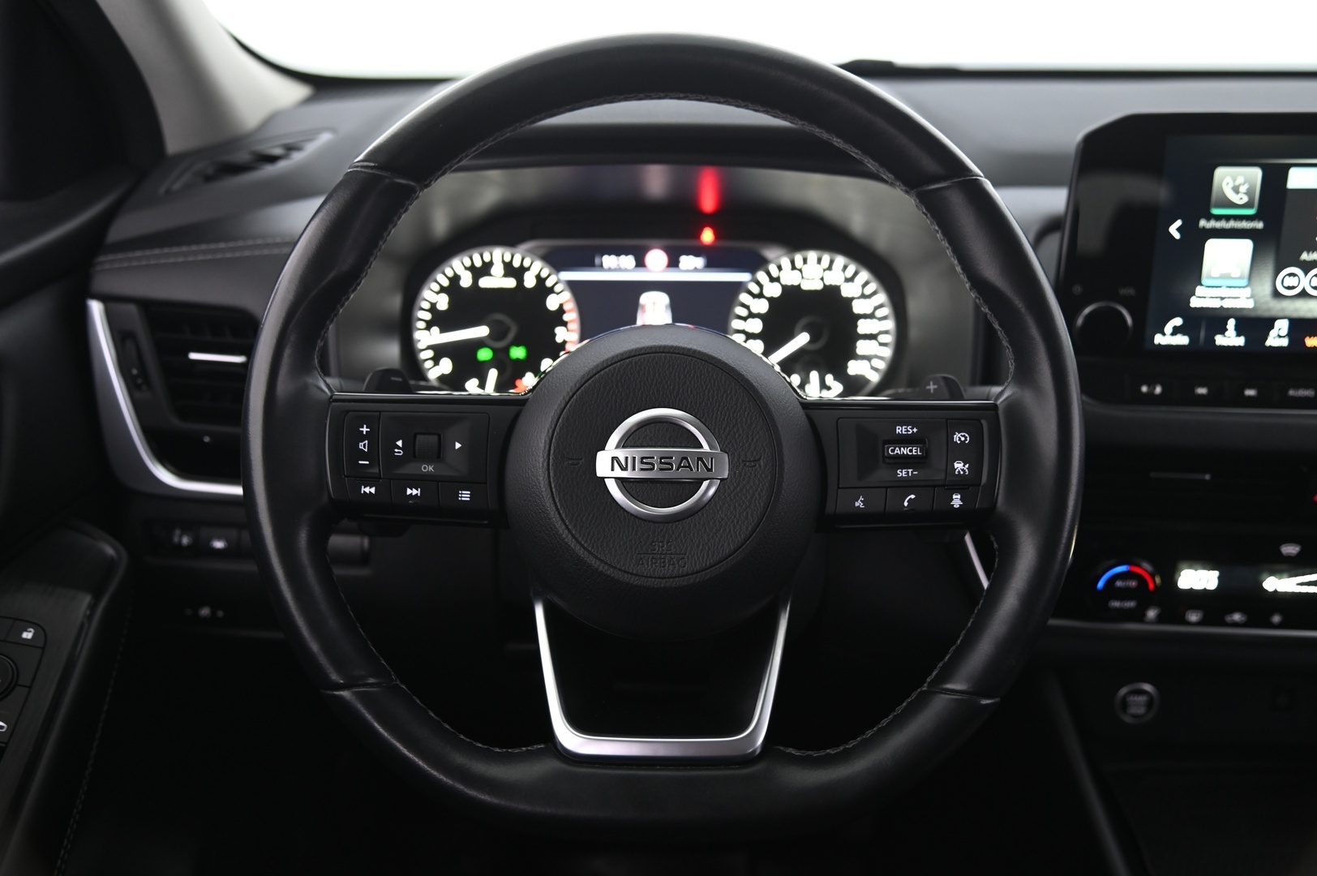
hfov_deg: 54.5
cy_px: 438
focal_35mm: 35
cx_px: 658
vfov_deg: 37.8
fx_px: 1279
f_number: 4
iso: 1000
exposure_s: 1/8
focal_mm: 35
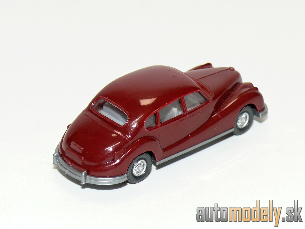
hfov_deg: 14.7
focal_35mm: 134
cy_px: 114
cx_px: 152
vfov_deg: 11.1
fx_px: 1181
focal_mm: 15.9
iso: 100
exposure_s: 1/30
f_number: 4
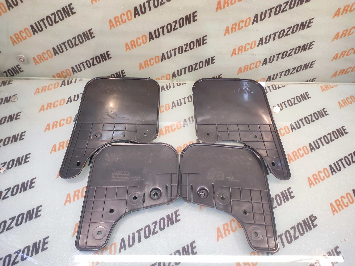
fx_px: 174
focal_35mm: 17
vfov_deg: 74.7
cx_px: 178
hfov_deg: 91.1
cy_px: 133
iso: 243
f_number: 1.79
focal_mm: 4.74
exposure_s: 1/33
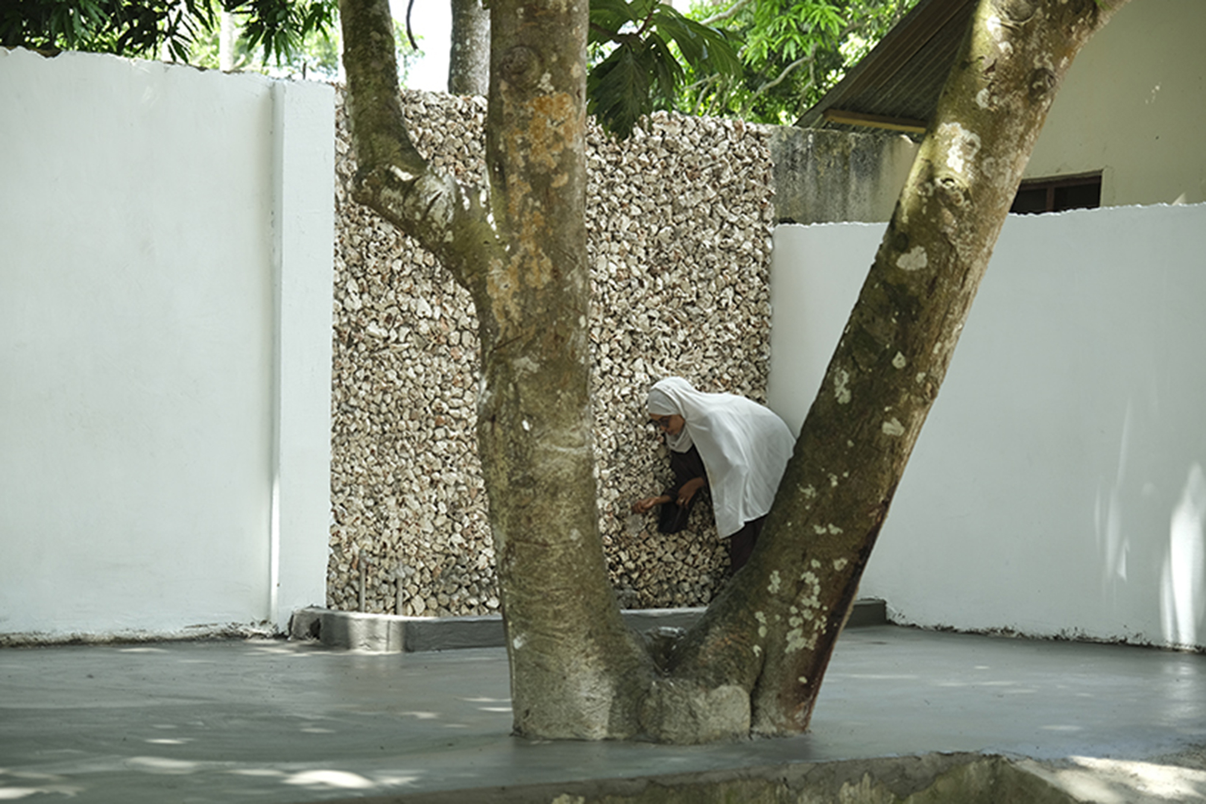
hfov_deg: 24.5
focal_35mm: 83
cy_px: 402
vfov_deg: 16.5
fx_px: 2780
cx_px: 603
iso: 160
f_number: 2.8
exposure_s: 1/125
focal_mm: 55
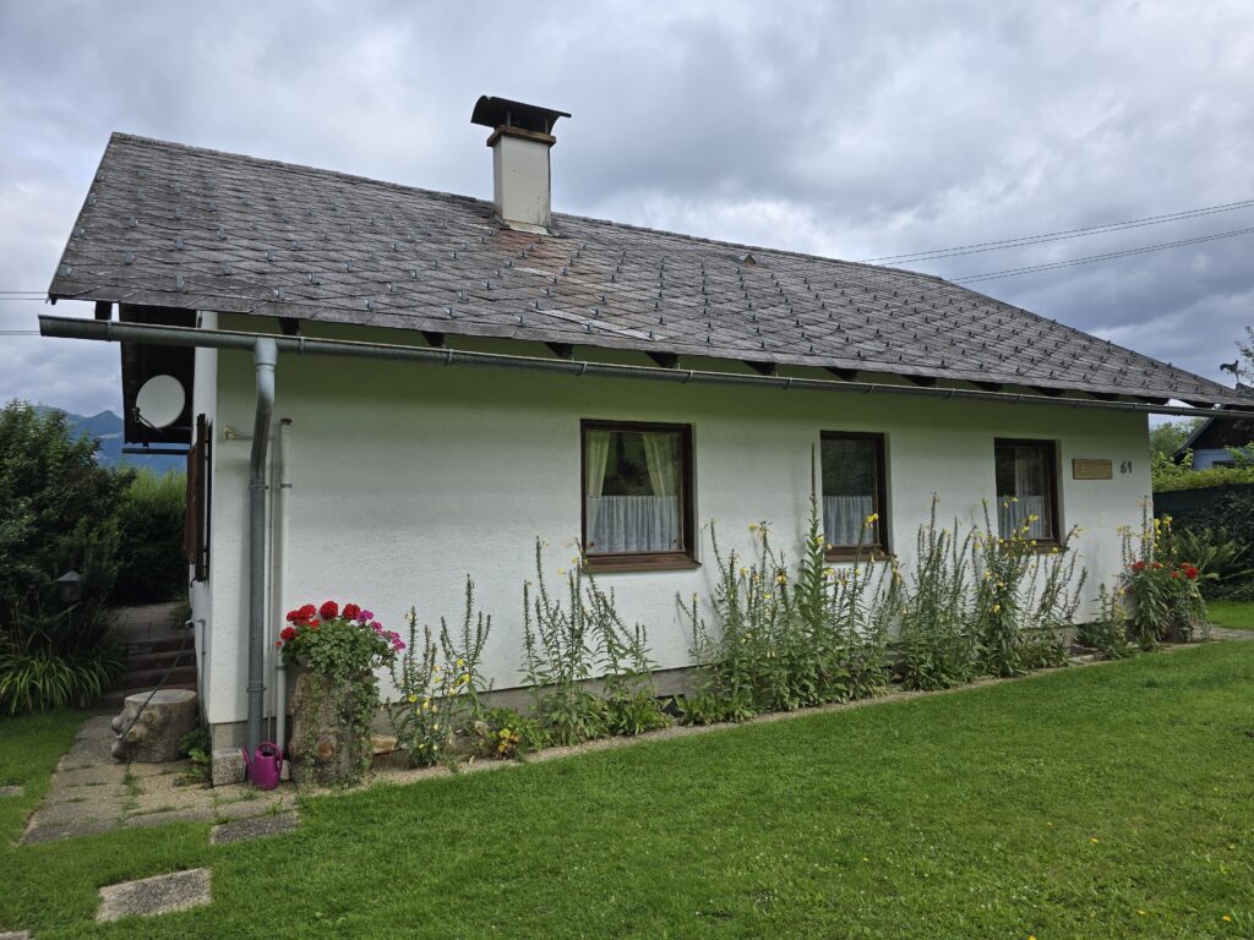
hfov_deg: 73.9
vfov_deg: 58.9
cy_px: 470
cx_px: 627
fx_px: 833
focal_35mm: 23
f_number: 1.7
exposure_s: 1/617
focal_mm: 6.3
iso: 12
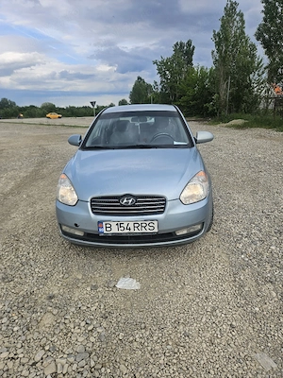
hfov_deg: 58.9
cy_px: 189
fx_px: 251
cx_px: 142
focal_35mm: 23
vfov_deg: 73.9
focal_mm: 5.4
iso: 25
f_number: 1.8
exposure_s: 1/1250
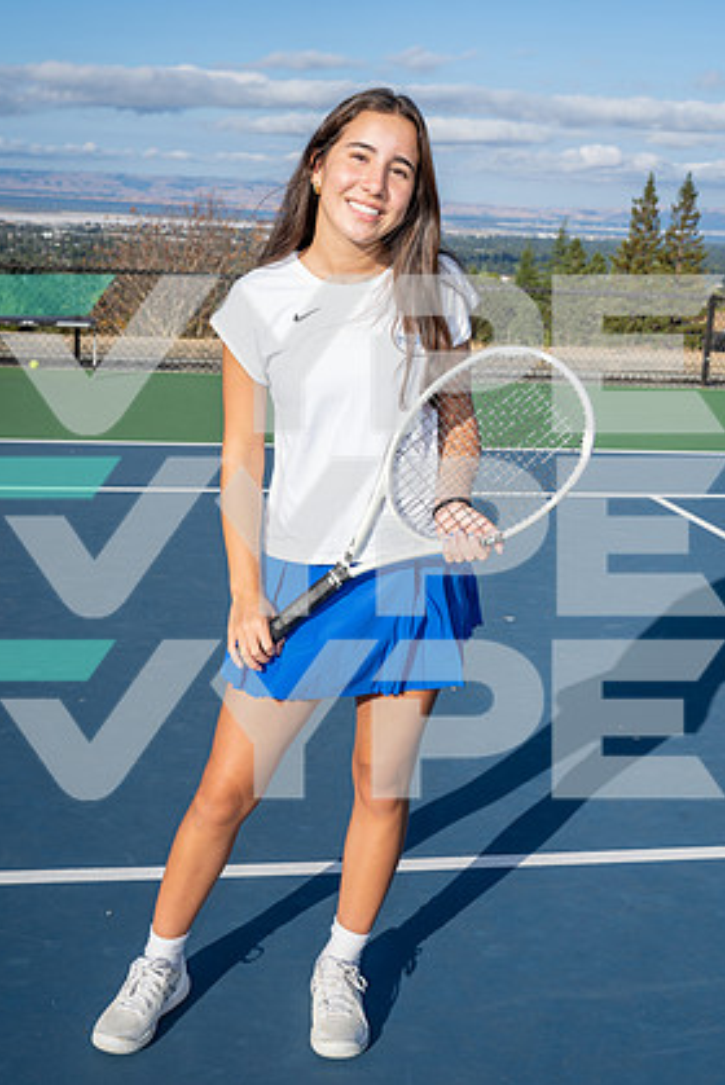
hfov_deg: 30.6
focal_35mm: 44
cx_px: 347
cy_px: 539
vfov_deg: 44.5
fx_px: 1327
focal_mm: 41
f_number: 8
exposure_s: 1/250
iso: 100
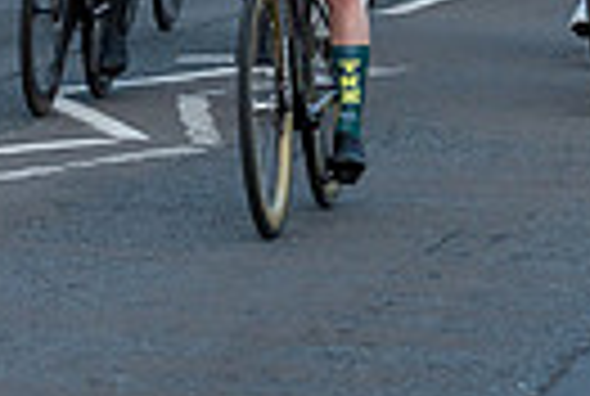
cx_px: 9
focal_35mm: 358
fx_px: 5881
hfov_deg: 5.7
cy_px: 23
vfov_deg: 3.9
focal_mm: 70
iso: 1000
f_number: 3.5
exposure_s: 1/800
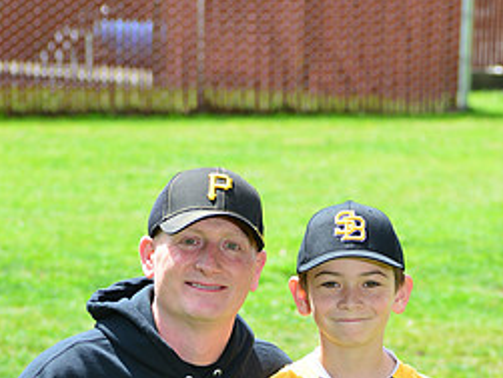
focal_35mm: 244
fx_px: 3551
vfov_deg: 6.0
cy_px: 558
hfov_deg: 8.1
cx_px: 268
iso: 200
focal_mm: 110
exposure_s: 1/200
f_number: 8
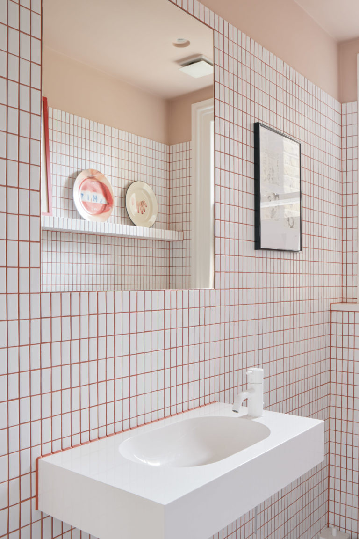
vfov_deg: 58.7
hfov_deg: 41.1
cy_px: 270
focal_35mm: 32
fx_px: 479
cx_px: 180
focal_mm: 21.3
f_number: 11
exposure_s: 1/2
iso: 200
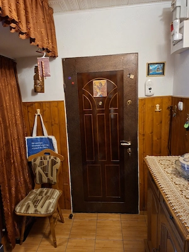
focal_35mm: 23
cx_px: 94
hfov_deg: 58.9
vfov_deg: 73.9
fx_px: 167
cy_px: 126
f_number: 1.8
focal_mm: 5.54
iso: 500
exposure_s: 1/25
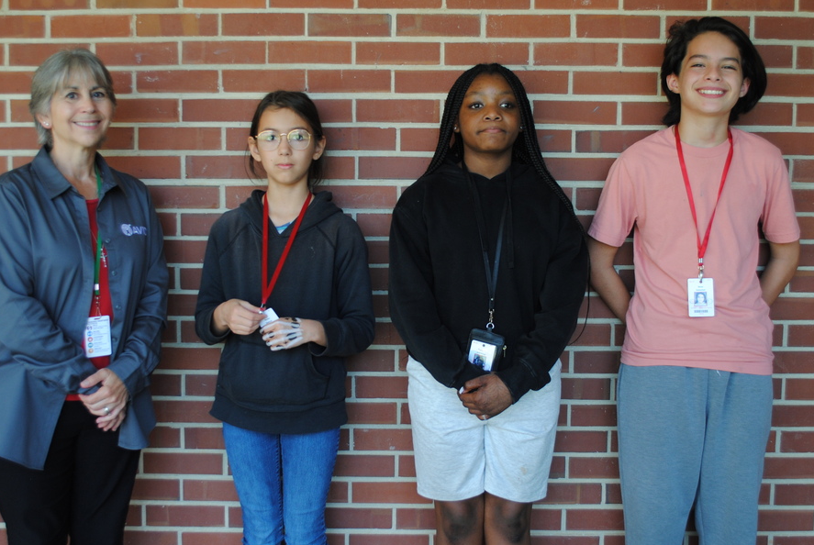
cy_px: 261
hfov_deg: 43.5
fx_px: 1019
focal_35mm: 45
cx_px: 388
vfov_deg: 30.0
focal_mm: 26
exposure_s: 1/80
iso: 200
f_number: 4.5
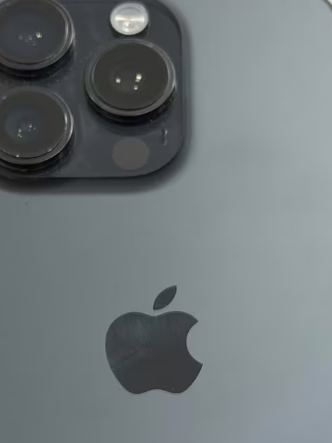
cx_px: 140
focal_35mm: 123
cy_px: 419
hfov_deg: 12.0
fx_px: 1573
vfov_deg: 15.8
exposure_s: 1/50
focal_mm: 6.76
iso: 64
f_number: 1.78
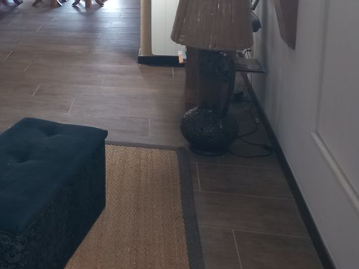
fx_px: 550
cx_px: 7
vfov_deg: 26.4
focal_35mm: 53
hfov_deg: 33.4
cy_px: 13
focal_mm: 4
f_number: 1.8
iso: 250
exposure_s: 1/50
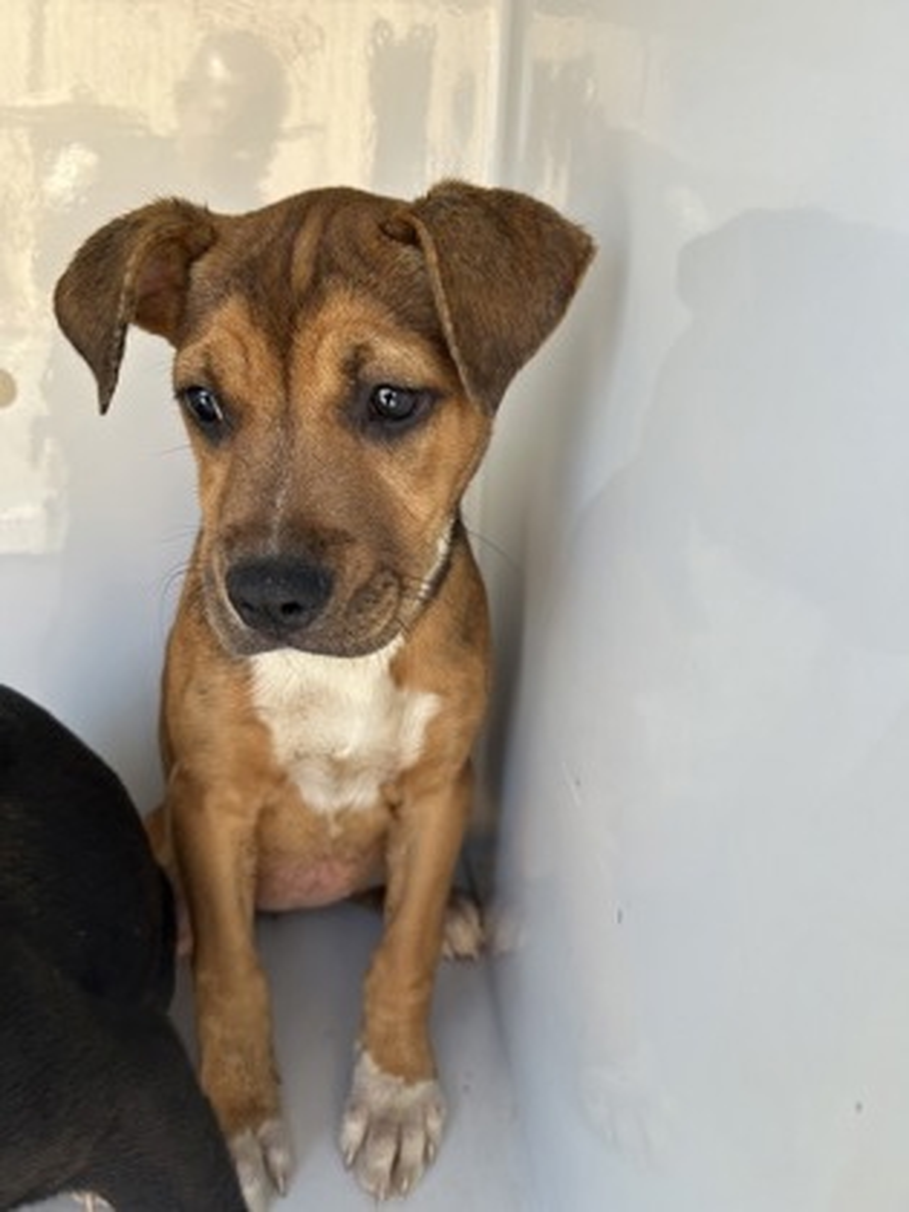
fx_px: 910
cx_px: 454
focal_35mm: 26
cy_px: 606
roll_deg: -4.2
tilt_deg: -21.7
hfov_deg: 53.1
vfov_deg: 67.3
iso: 40
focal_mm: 5.7
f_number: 1.5
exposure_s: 1/282
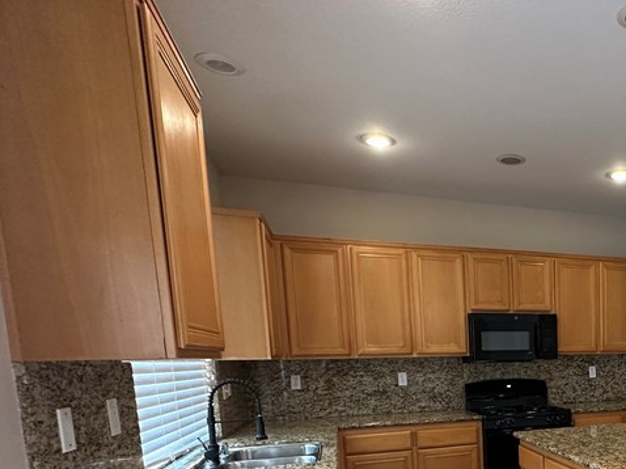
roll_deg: +1.2
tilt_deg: -7.2
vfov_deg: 42.9
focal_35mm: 30
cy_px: 419
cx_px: 588
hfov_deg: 51.3
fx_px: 542
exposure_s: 1/60
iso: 400
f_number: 2.2
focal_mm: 2.22
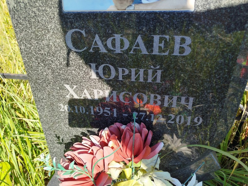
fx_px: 172
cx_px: 124
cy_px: 93
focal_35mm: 24
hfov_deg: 71.6
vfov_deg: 56.8
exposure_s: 1/367
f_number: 1.7
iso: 50
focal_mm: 5.31
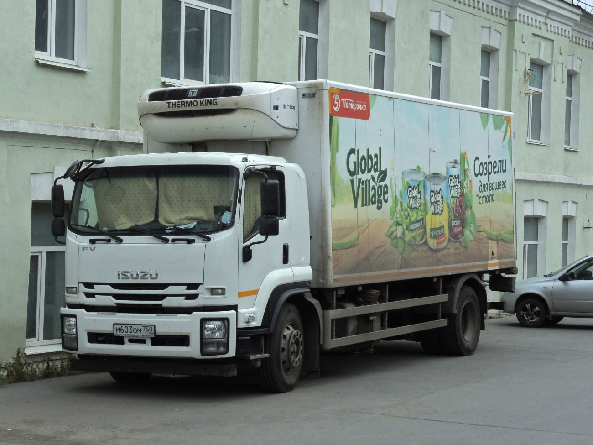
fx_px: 1456
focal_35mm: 85
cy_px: 222
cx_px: 296
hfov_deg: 23.0
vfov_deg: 17.4
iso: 200
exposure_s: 1/400
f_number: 8
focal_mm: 17.7
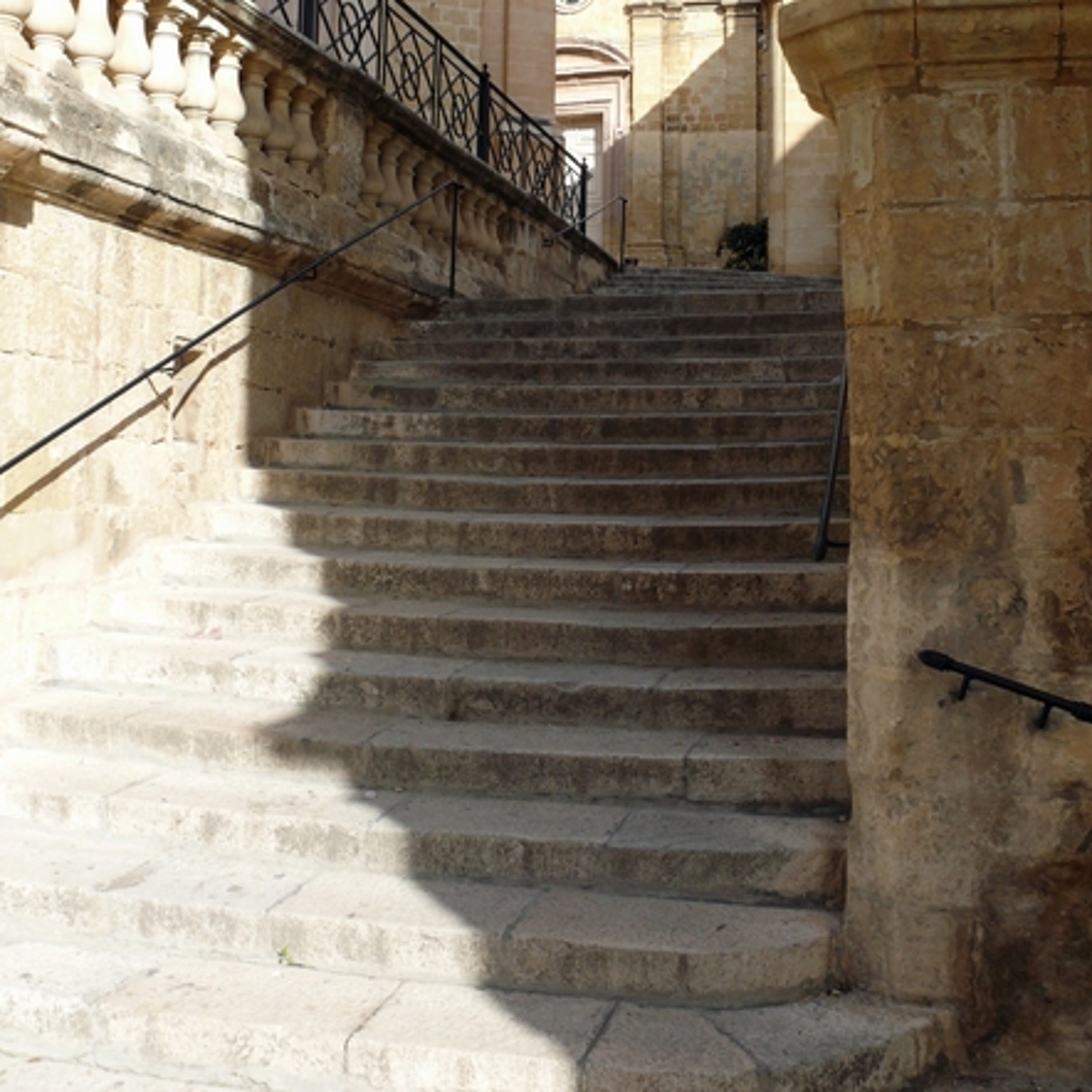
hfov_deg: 40.0
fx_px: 1499
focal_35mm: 42
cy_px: 366
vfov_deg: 39.6
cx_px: 553
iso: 100
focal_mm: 7.4
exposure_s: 1/250
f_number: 5.6
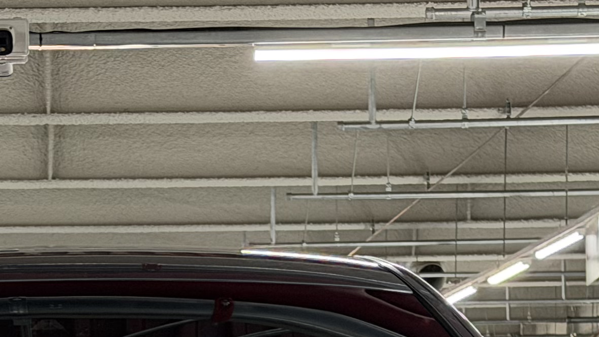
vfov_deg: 6.6
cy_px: 616
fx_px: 2843
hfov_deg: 11.9
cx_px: 48
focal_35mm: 179
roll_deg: +0.9
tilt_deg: -2.2
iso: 200
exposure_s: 1/60
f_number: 1.78
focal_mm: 6.76
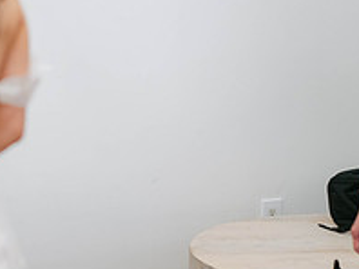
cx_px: -7
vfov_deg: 10.5
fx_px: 1461
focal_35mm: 141
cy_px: 51
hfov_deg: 13.8
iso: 560
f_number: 1.8
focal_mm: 50
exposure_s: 1/125
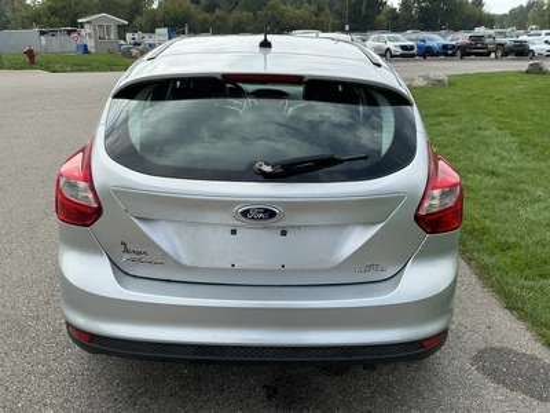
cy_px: 206
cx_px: 275
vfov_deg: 49.7
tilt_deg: -18.8
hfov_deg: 63.4
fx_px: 445
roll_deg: +1.4
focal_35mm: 28
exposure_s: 1/1221
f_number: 1.8
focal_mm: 3
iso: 25
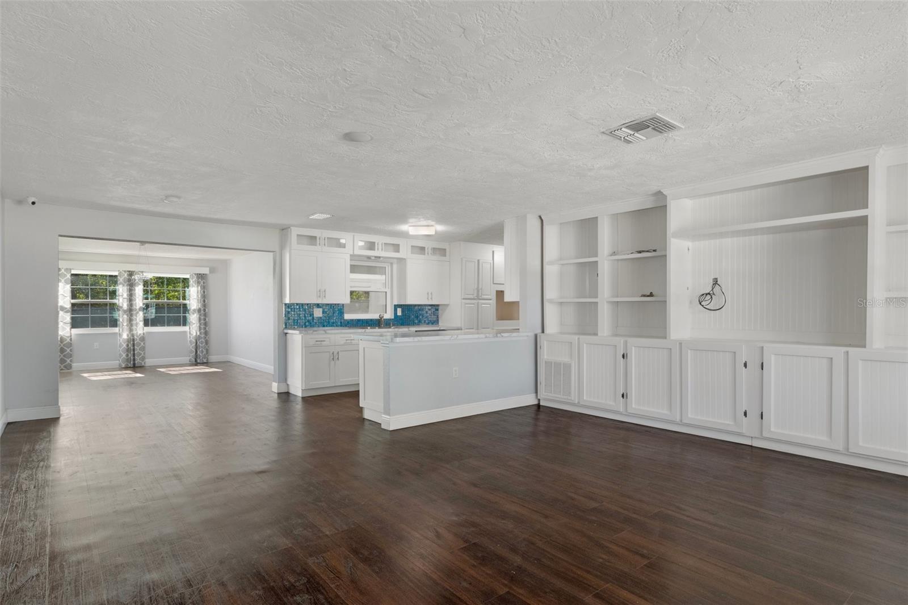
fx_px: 454
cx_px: 454
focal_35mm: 18
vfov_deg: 67.4
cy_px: 302
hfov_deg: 90.0
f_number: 8
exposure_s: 1/1.43
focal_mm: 12
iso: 320
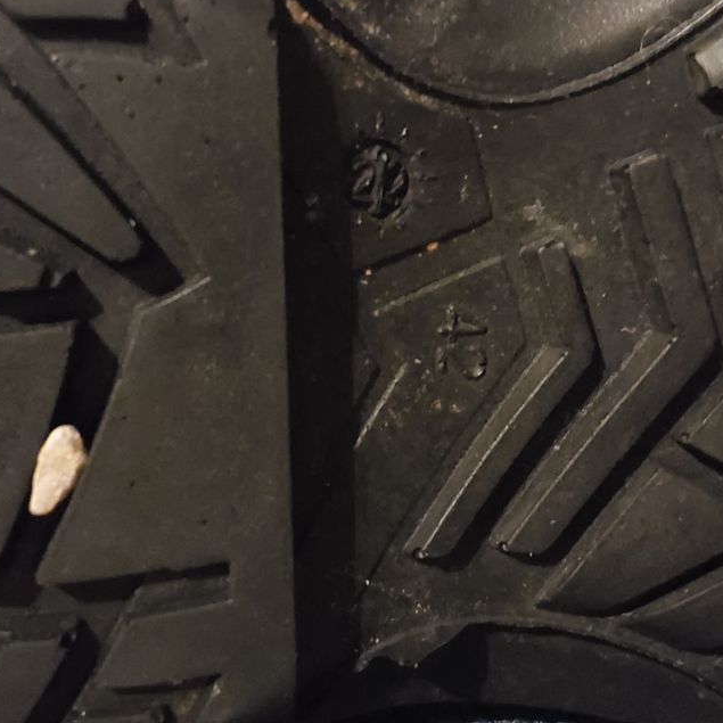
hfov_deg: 42.8
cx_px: 336
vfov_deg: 42.8
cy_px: 348
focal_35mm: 39
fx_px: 922
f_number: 1.9
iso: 2000
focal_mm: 2.91
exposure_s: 1/10
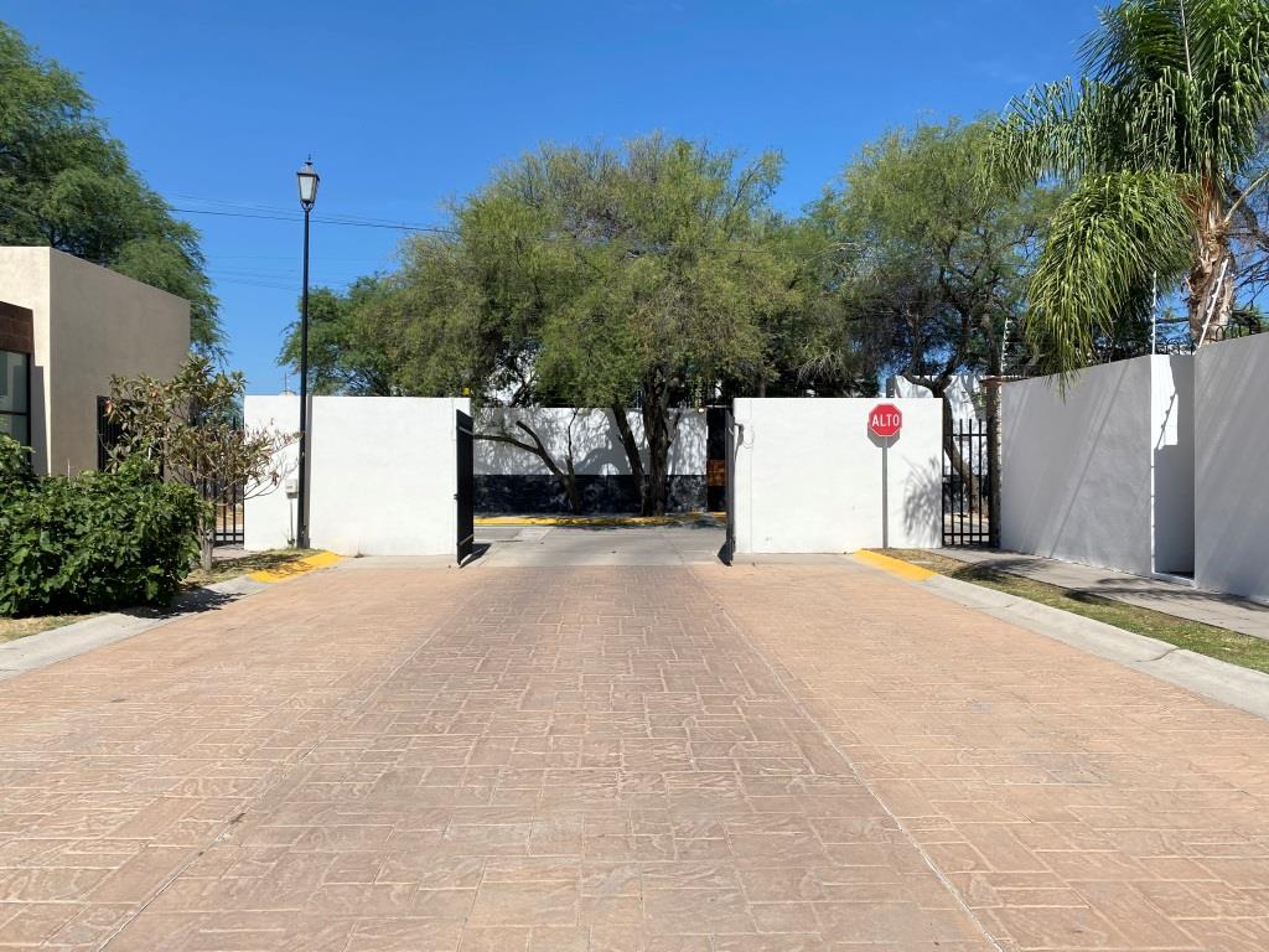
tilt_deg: -0.7
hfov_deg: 67.3
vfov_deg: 53.1
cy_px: 476
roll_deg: +0.0
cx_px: 634
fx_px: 953
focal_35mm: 26
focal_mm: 4.25
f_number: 1.8
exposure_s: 1/4444
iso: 32
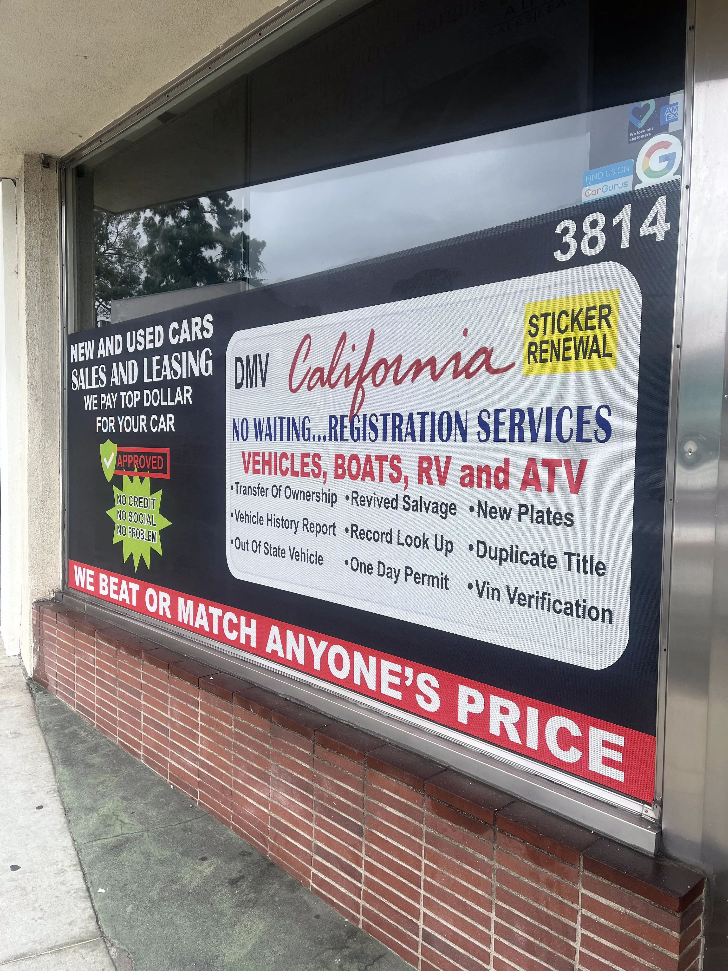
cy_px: 486
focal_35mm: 26
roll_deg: -0.2
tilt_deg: -3.5
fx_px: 729
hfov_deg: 53.1
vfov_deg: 67.3
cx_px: 364
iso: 50
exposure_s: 1/1252
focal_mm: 5.1
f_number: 1.6
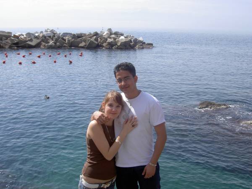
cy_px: 94
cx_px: 126
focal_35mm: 39
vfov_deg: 36.8
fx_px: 284
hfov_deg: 47.9
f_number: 4.7
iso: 100
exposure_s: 1/400
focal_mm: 8
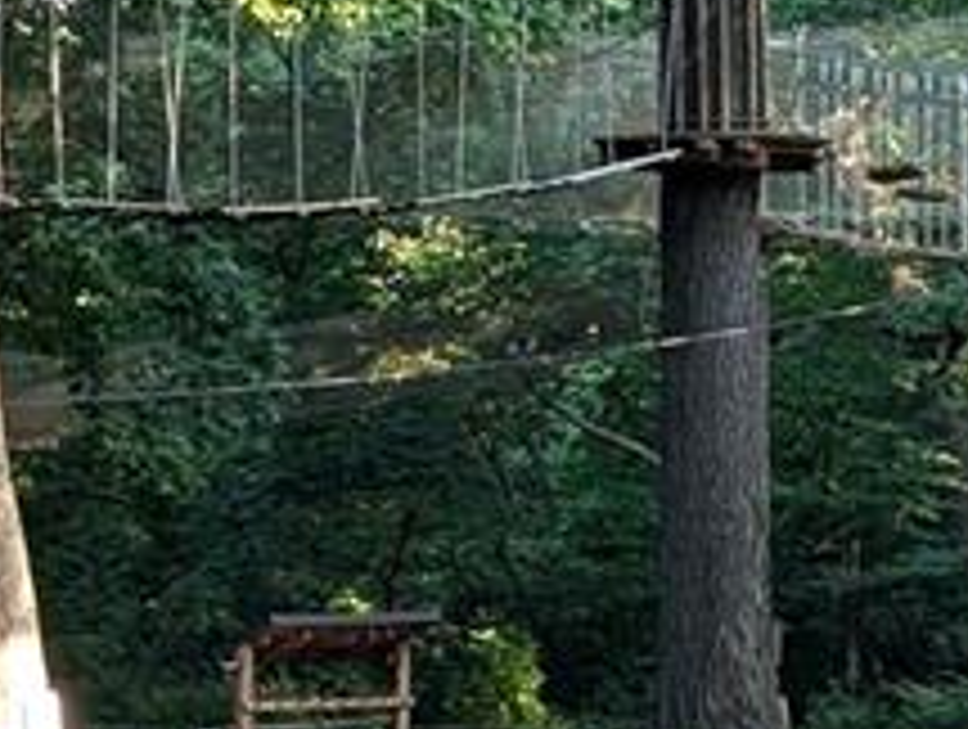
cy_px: 720
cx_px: 882
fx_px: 6499
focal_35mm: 232
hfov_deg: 8.5
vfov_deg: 6.4
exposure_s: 1/55.5
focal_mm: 6.9
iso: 21
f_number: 1.68
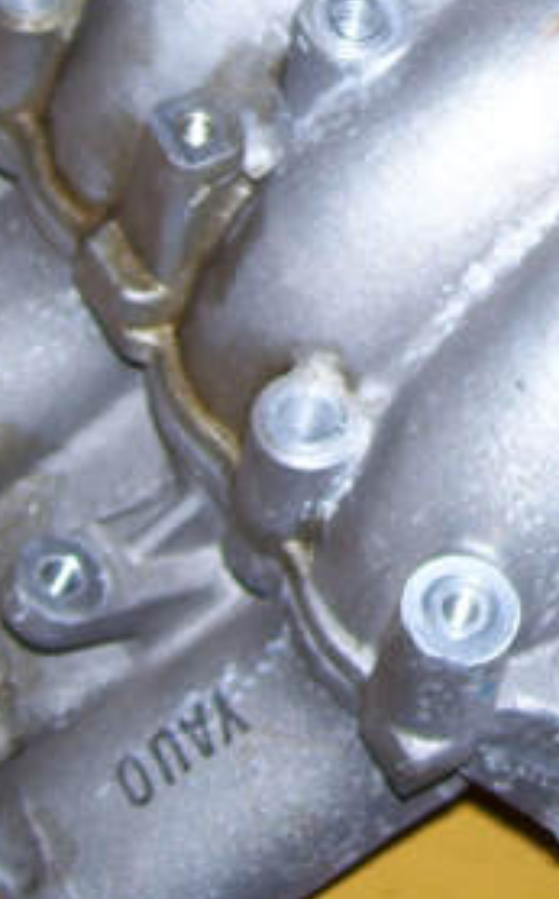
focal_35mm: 110
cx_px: 624
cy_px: -3
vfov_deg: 18.5
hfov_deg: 11.7
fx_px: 2690
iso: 80
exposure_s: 1/60
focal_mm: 6
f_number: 2.7
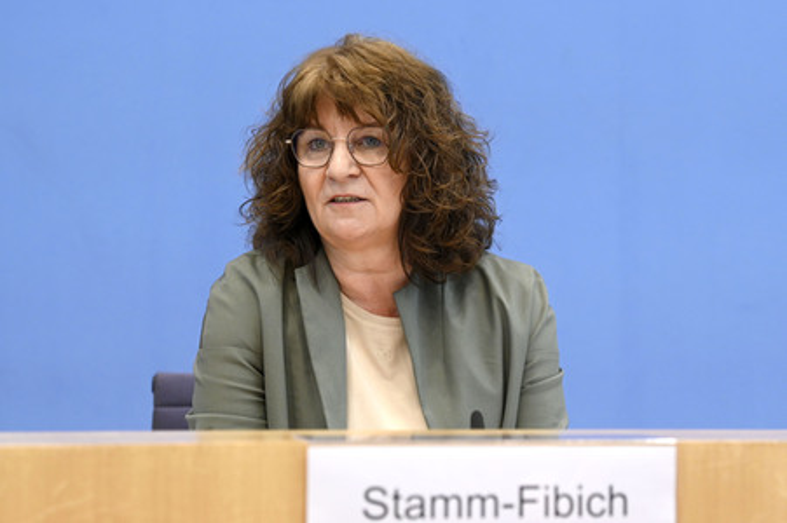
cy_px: 262
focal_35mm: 90
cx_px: 394
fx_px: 1966
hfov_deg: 22.6
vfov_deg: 15.2
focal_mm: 90
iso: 3200
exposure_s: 1/640
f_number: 5
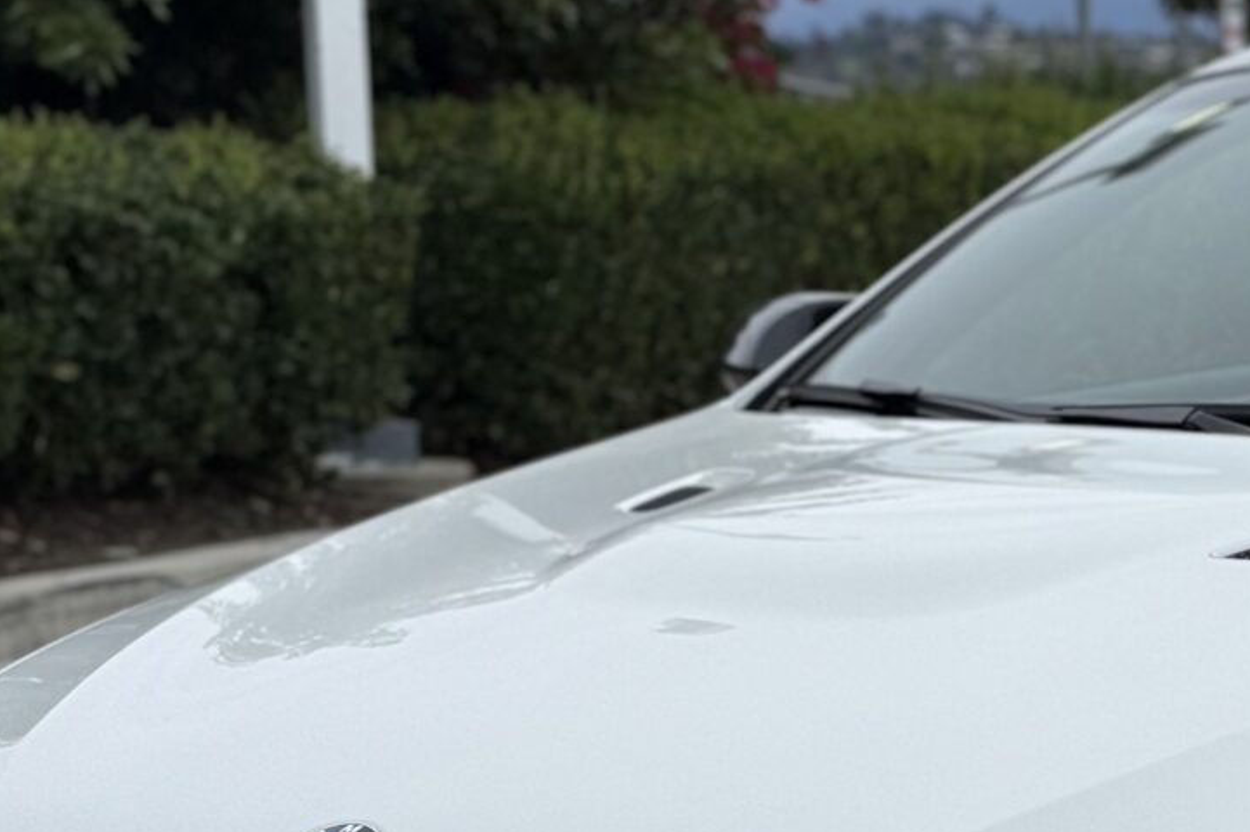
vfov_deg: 10.2
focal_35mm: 133
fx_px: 4616
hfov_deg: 15.1
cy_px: 870
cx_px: 1299
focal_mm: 6.76
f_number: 1.78
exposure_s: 1/1715
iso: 80
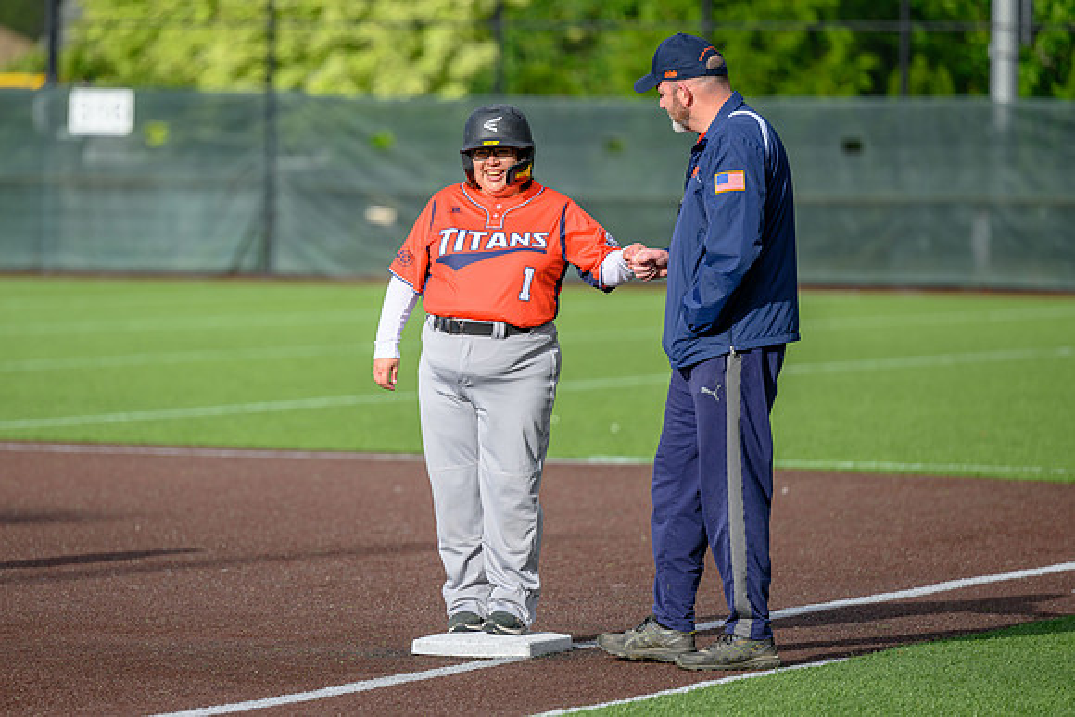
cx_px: 442
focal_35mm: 237
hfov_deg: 8.7
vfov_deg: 5.8
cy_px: 369
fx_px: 7089
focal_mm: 180
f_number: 2.8
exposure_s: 1/2000
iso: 110
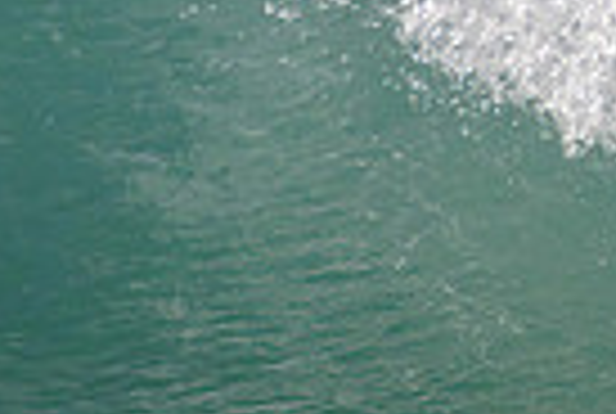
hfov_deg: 0.5
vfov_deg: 0.3
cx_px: 1219
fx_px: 72349
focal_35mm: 4219
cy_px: -187
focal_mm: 1000
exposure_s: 1/2500
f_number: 11
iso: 1250
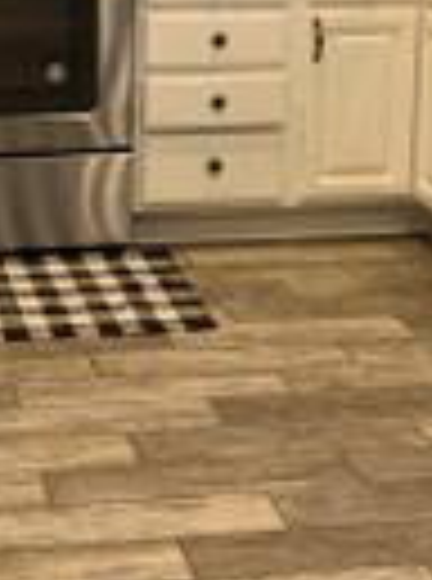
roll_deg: +0.0
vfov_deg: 20.0
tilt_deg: -10.0
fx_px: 1622
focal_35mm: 97
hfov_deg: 15.1
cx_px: 144
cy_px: 99
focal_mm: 4.25
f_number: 1.8
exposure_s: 1/60
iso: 125
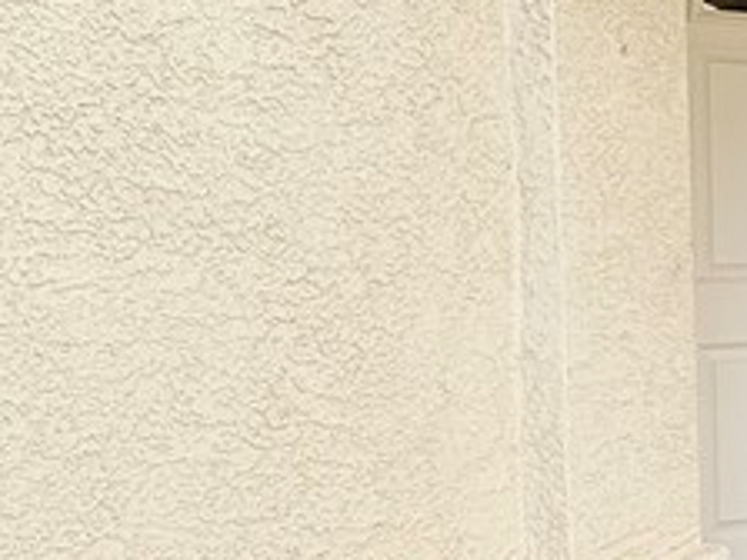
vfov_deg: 22.9
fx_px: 1381
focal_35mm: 64
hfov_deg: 22.3
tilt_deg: -3.4
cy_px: 333
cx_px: 1241
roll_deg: -0.2
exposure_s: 1/587
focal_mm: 2.22
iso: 50
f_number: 2.2
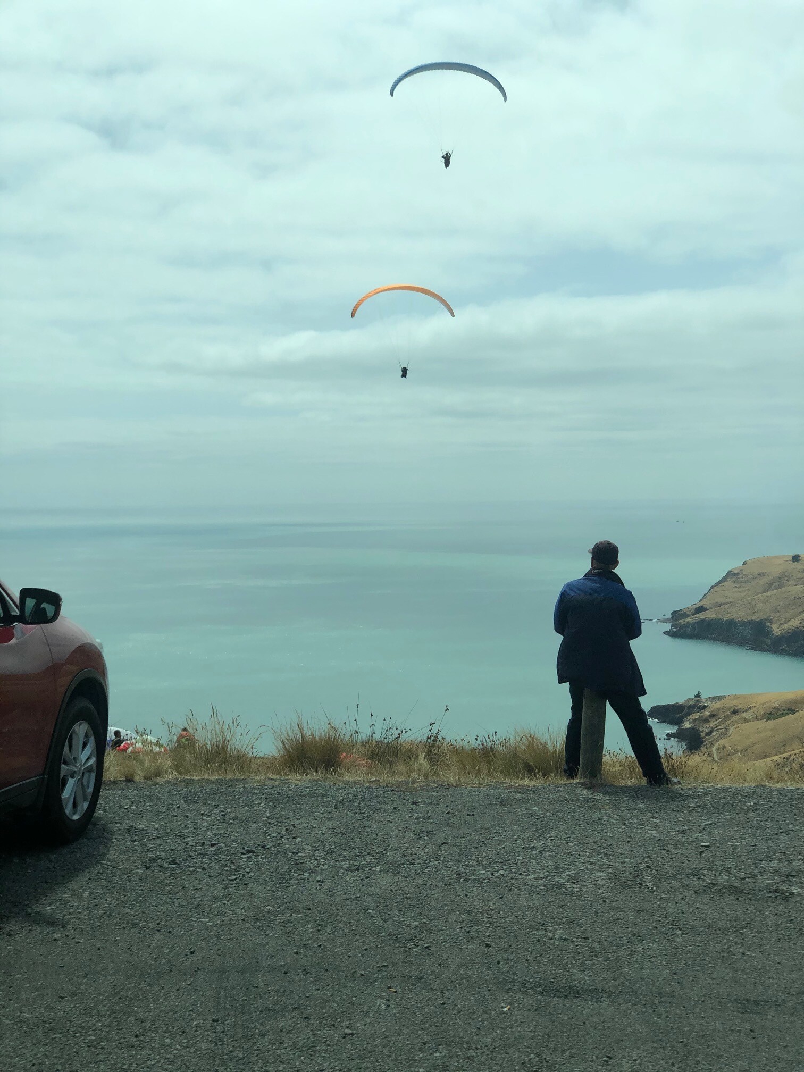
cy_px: 536
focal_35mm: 52
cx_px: 402
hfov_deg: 28.0
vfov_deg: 36.8
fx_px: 1610
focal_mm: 6
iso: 16
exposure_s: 1/401
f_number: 2.4
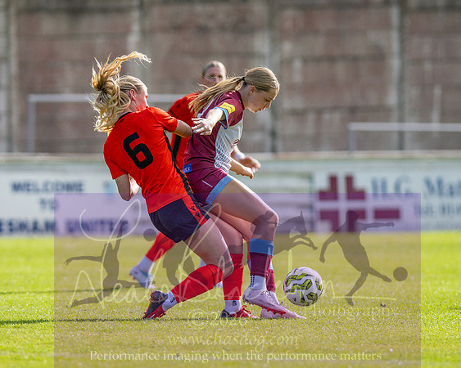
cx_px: 131
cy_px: 187
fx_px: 8242
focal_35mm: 604
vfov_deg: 2.6
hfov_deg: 3.2
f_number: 2.8
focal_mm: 300
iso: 200
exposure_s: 1/3200
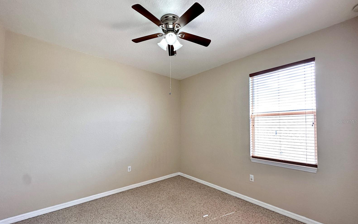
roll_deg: +0.1
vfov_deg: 74.6
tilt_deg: +1.6
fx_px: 146
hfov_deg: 101.5
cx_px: 178
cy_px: 121
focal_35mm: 15
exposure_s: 1/120
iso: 160
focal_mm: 2.22
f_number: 2.2
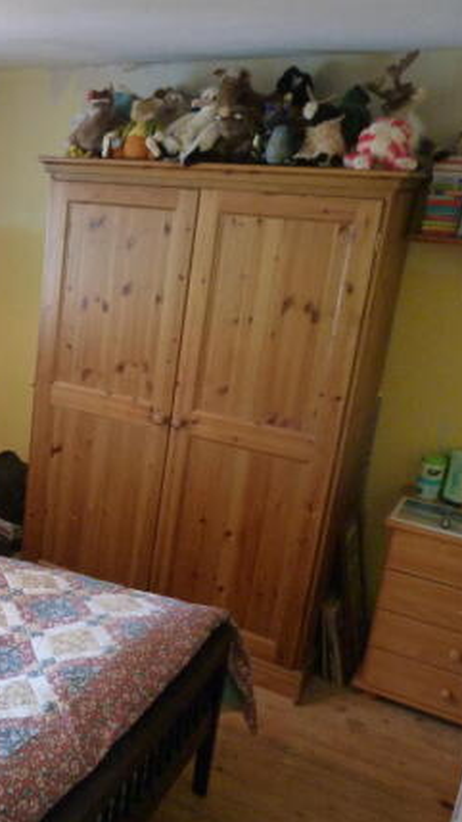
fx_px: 807
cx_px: -47
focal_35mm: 37
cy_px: 417
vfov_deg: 54.0
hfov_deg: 28.9
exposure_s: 1/25
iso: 400
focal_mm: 4.5
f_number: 2.8
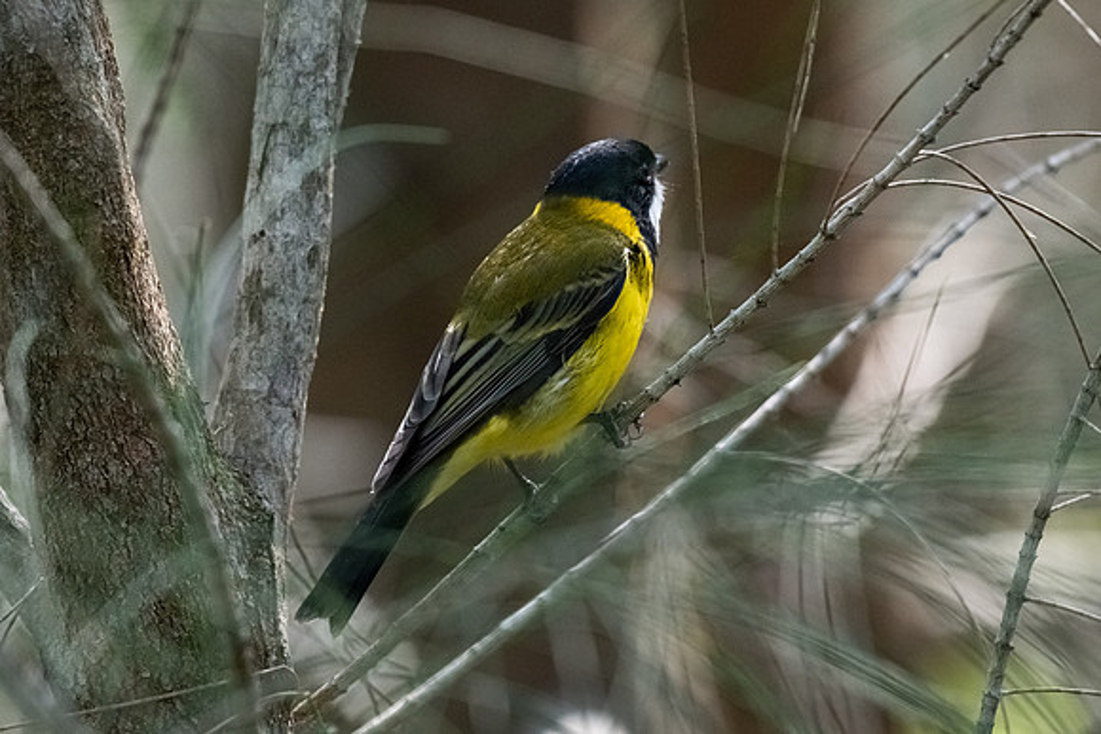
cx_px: 534
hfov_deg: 2.8
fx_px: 22572
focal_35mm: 738
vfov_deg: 1.9
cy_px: 369
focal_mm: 500
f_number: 5.6
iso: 3200
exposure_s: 1/1600
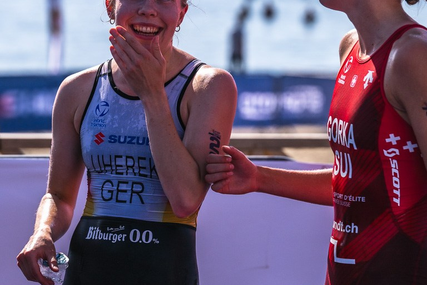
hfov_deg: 10.3
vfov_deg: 6.9
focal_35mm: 200
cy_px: 84
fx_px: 2372
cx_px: 169
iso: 320
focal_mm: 120
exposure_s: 1/6400
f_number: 4
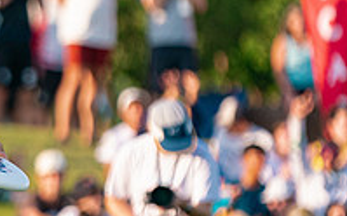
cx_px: -145
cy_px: 105
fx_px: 8003
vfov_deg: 1.5
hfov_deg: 2.5
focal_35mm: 847
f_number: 2.8
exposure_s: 1/4000
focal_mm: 200
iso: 500
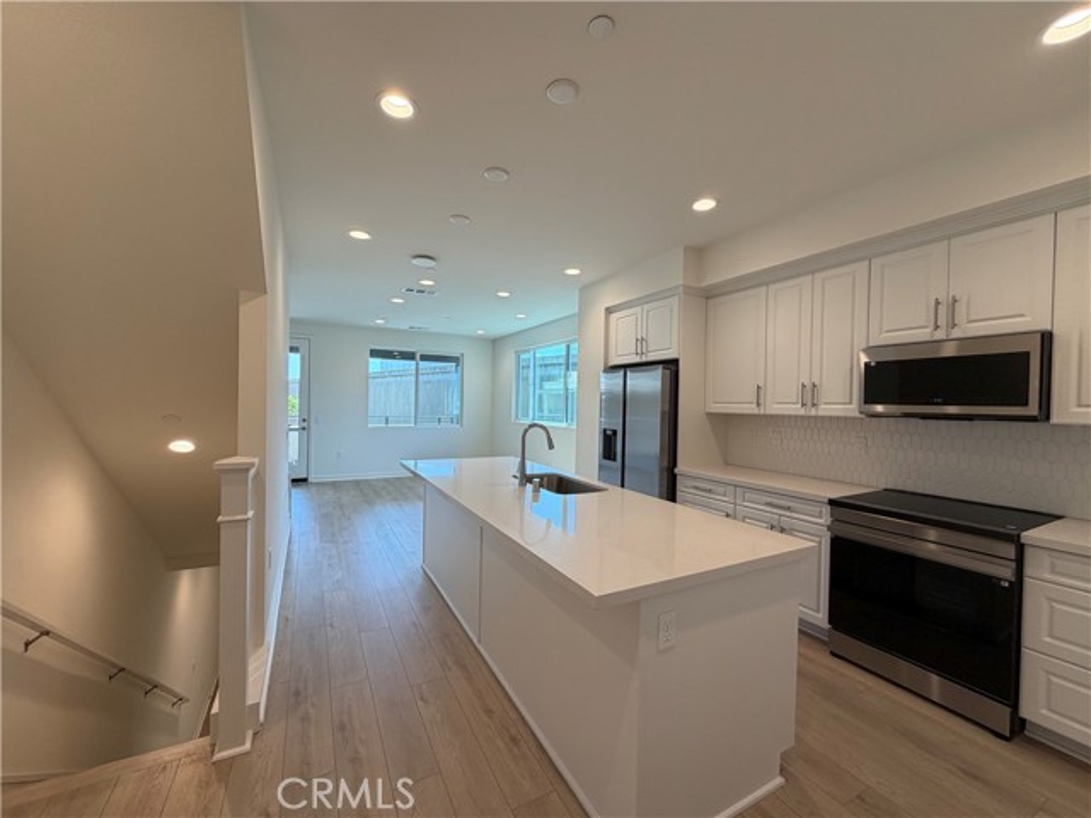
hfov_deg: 102.1
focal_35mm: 14
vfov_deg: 85.7
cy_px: 409
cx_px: 546
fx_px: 441
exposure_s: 1/120
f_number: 2.2
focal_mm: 2.22
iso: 80
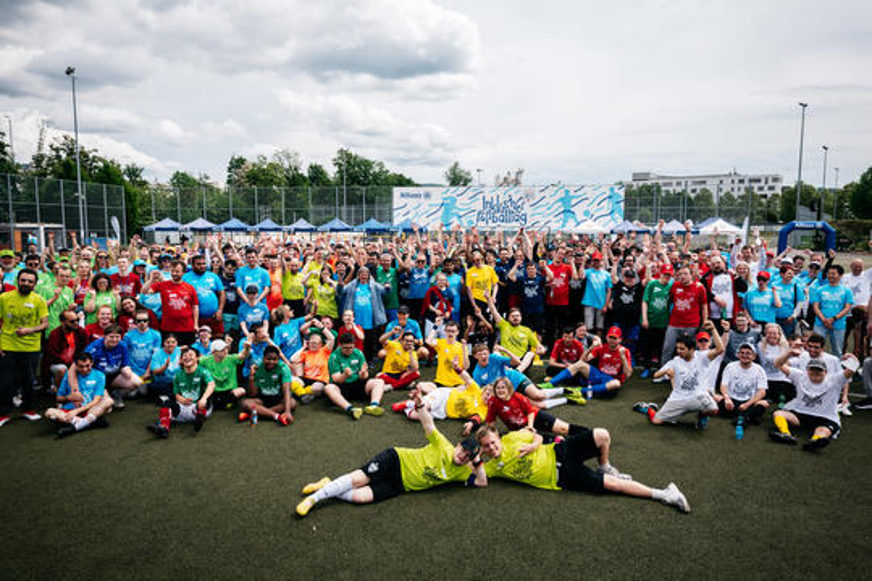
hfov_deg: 73.7
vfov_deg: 53.1
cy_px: 290
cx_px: 436
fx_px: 581
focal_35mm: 24
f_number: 2.8
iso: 200
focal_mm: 24
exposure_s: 1/3200
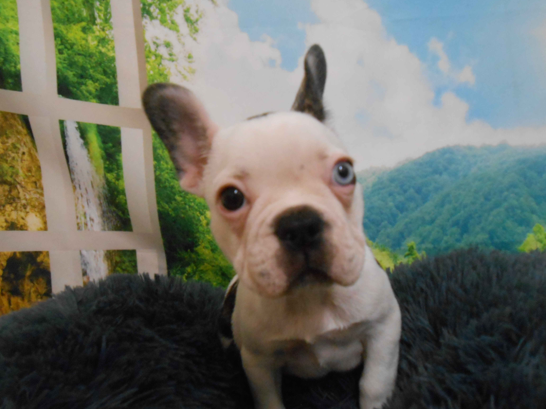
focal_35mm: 30
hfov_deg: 60.0
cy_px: 204
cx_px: 273
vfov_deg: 46.8
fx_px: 473
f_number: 3.8
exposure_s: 1/80
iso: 800
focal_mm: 5.3
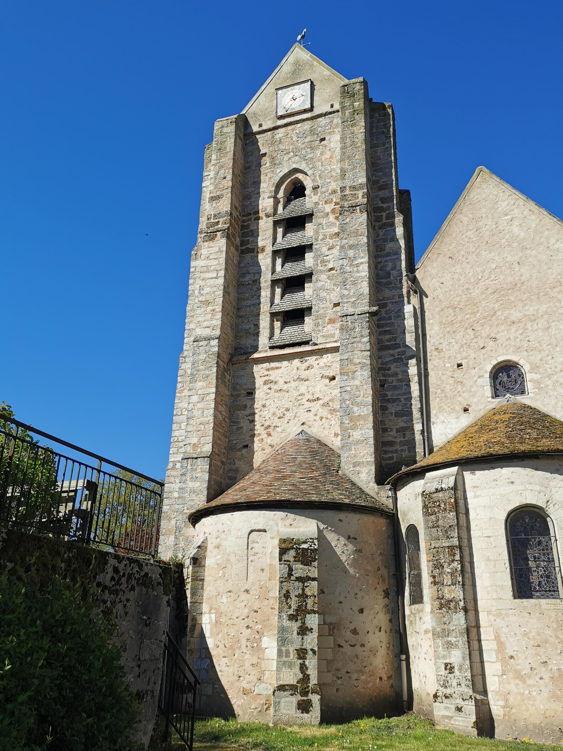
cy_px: 386
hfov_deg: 46.7
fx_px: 651
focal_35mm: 30
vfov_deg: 60.0
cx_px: 308
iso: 50
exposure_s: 1/3378
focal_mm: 5.58
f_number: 1.8
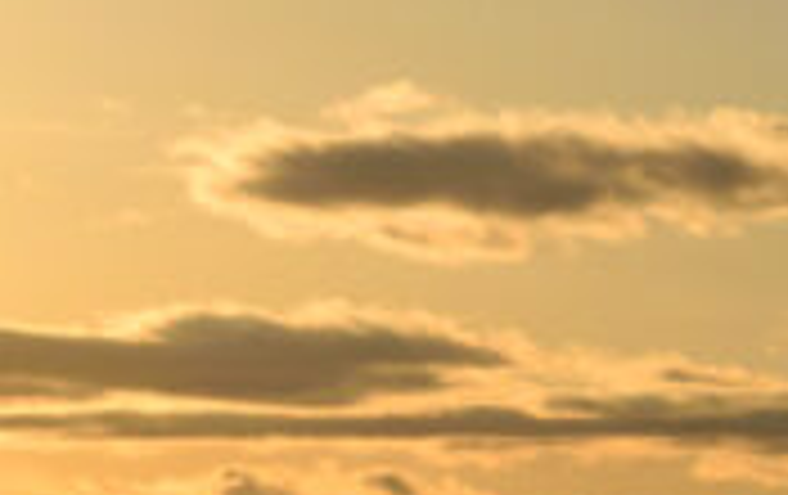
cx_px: -1265
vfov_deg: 2.7
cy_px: 1163
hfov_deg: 4.2
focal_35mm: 491
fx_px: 10561
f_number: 11
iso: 100
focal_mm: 55
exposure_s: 1/500
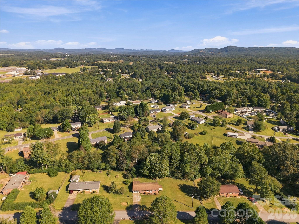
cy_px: 112
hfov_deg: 71.6
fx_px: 207
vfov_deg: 56.8
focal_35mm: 24
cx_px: 150
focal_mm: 8.7
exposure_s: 1/100
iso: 140
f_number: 1.8
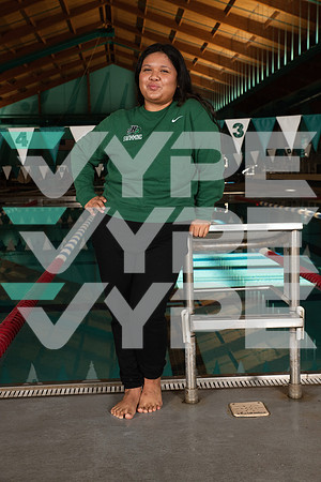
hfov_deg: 28.1
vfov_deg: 41.1
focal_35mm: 48
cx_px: 160
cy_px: 241
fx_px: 642
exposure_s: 1/250
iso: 800
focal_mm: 48
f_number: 7.1
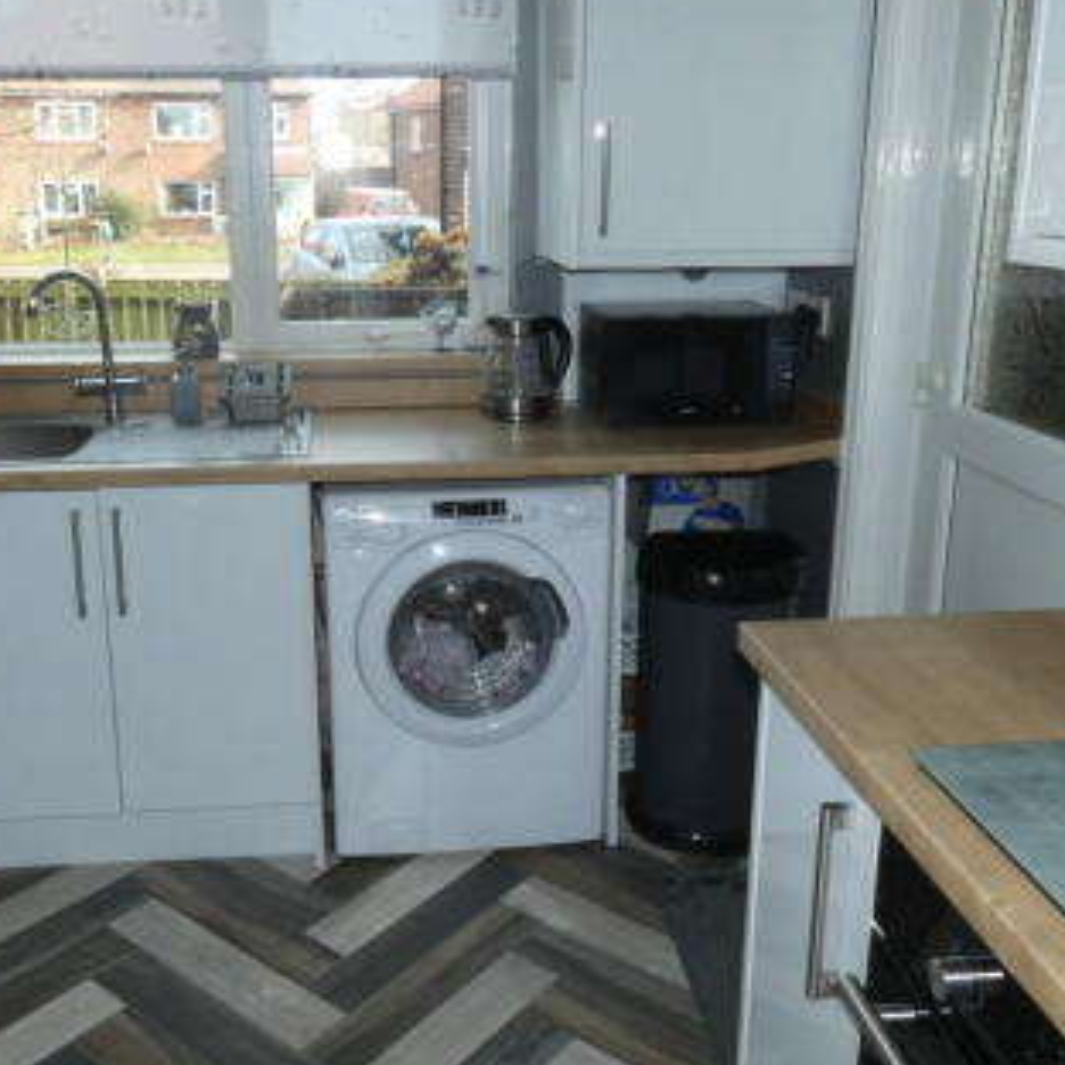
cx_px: 456
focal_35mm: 33
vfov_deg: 49.7
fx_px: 1149
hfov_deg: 49.6
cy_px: 480
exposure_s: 1/60
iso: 200
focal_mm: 3.6
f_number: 7.1
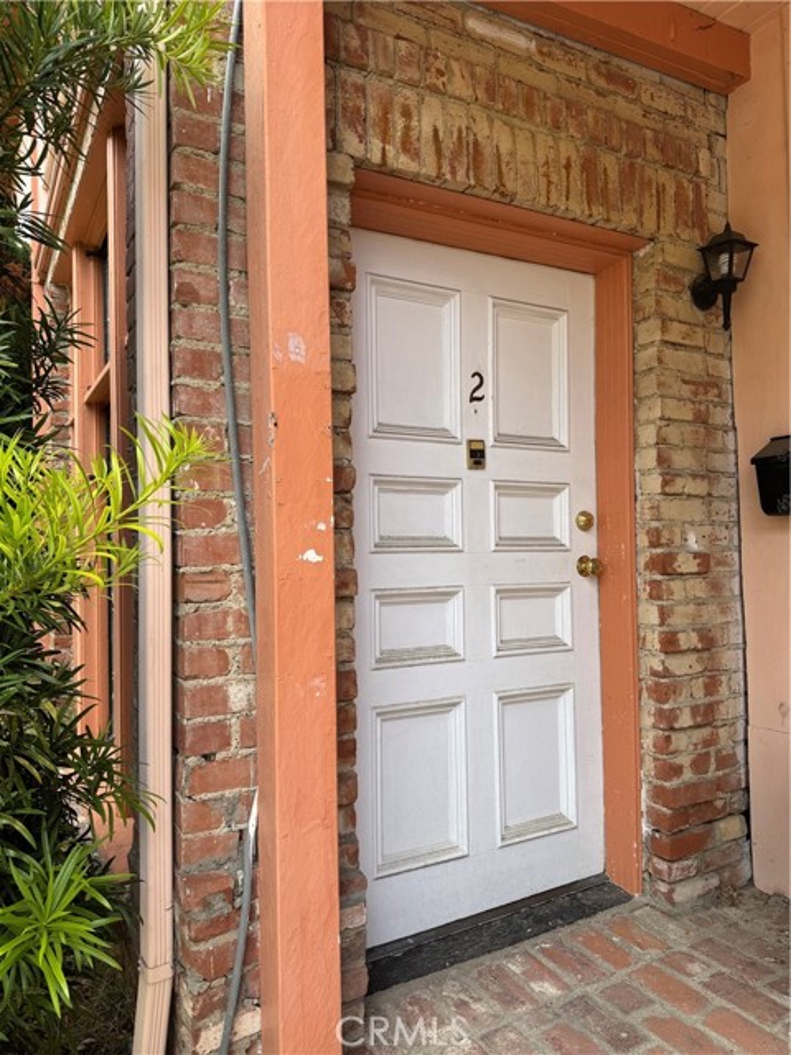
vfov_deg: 71.6
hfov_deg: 56.8
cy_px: 528
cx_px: 396
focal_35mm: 24
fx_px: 731
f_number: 1.78
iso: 80
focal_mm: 6.76
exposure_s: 1/980
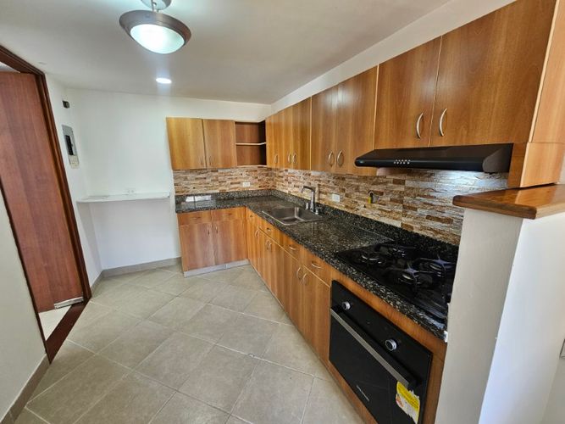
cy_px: 212
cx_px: 282
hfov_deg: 106.2
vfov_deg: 89.9
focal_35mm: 13
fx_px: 212
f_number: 2.2
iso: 200
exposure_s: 1/60
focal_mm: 2.2
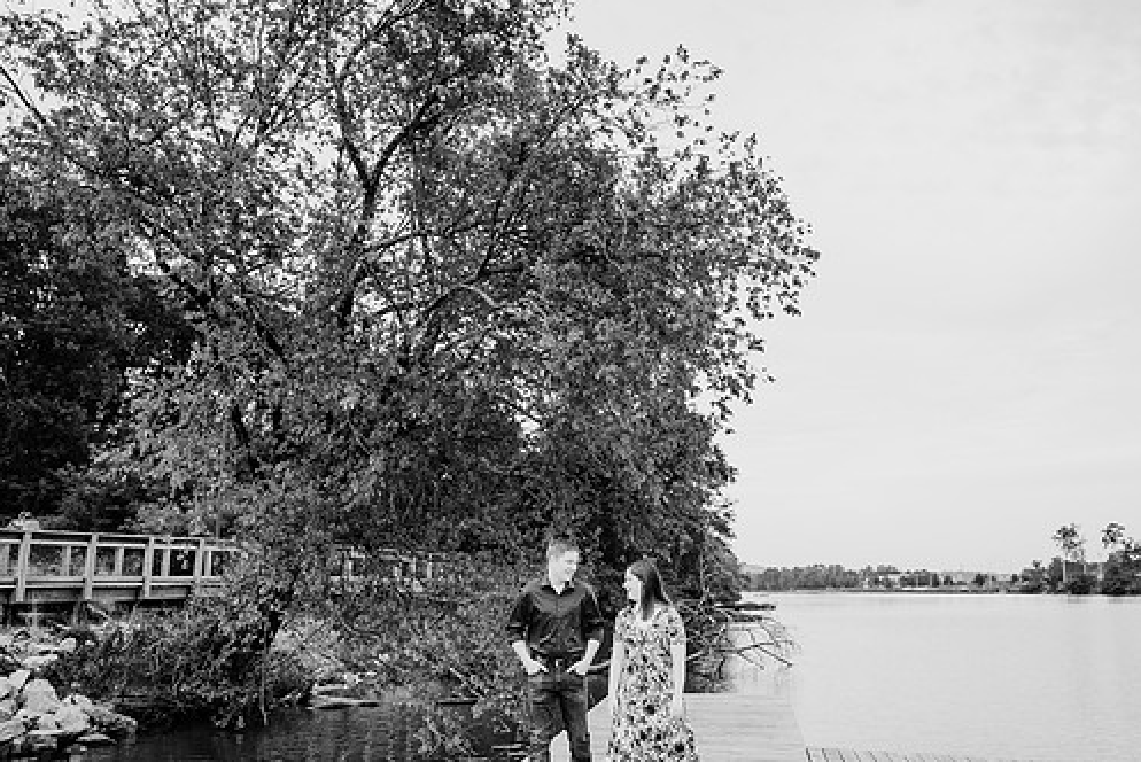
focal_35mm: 28
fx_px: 888
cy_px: 433
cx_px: 606
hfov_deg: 65.4
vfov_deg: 46.3
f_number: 2.8
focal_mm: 24
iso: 200
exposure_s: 1/800
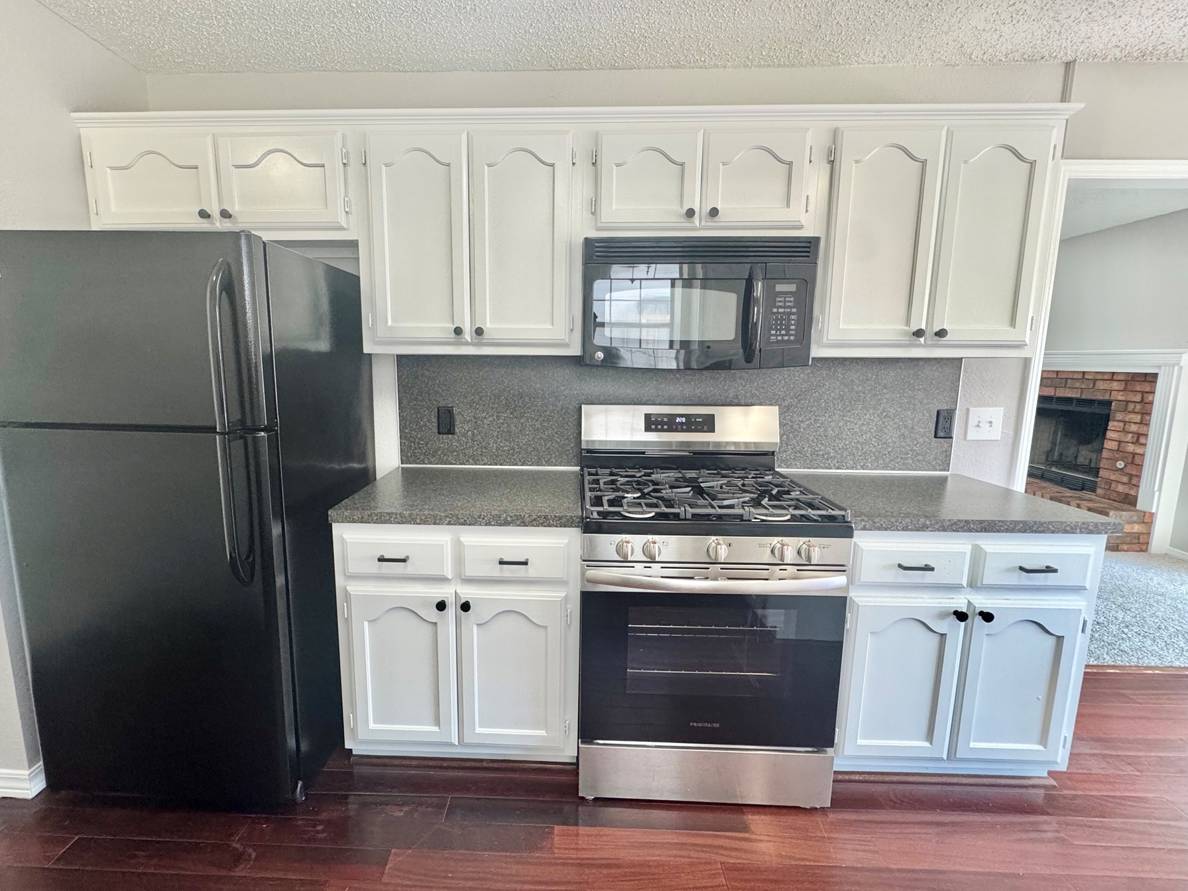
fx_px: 515
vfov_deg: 81.7
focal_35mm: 15
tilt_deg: -9.4
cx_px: 555
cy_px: 434
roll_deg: -0.6
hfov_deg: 98.0
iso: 250
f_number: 2.2
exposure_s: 1/120
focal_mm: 2.22
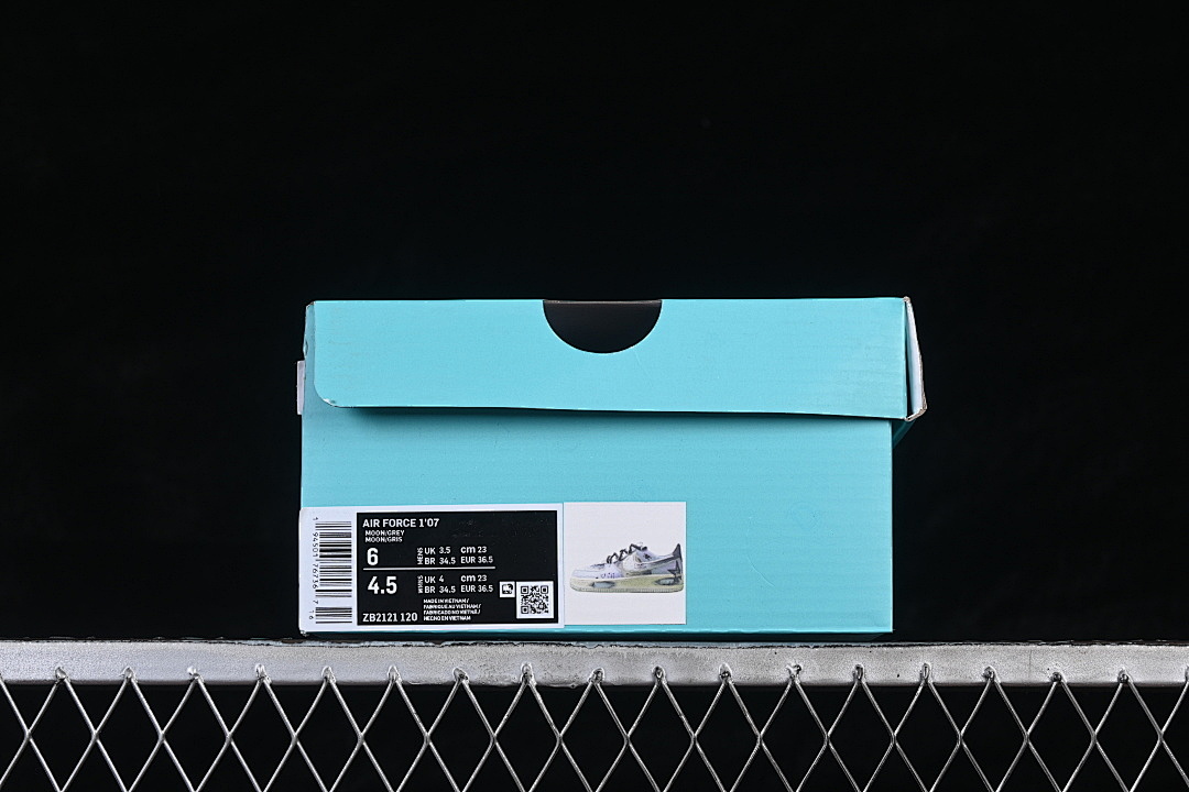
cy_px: 396
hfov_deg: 27.0
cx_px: 594
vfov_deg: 18.2
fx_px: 2477
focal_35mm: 75
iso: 160
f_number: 8
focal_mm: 50
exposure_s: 1/60
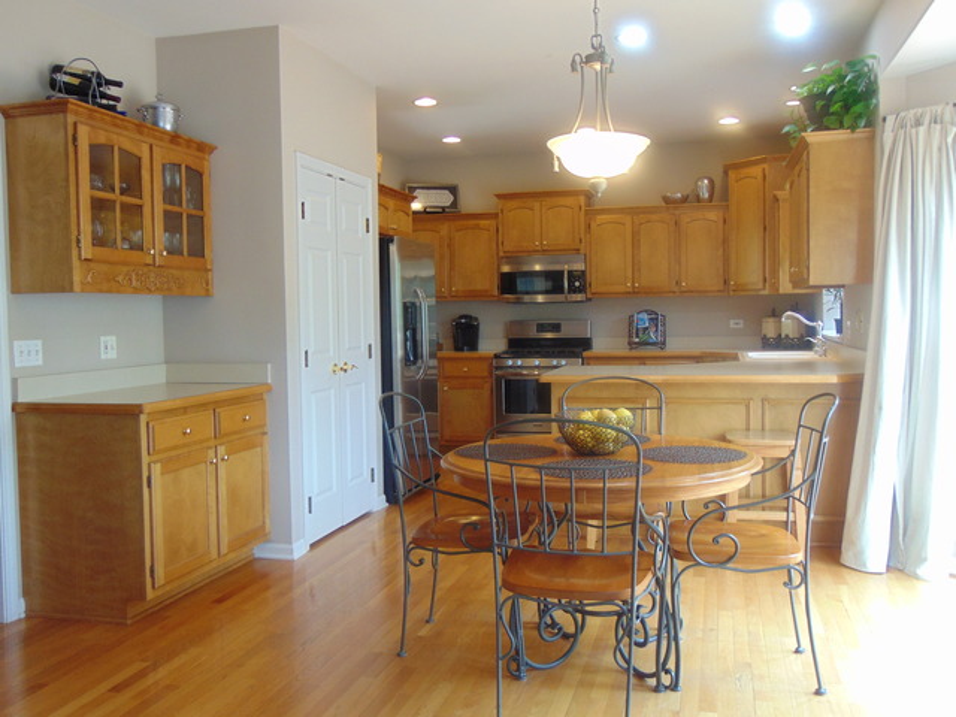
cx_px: 478
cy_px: 358
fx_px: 911
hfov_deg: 55.4
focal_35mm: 33
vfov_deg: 42.9
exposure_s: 1/30
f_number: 3.2
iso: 100
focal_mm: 5.8
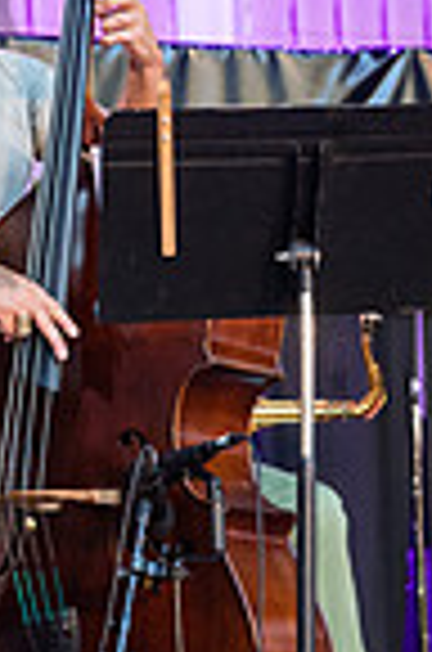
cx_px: 0
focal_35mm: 193
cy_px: 247
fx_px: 3490
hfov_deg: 7.1
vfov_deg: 10.7
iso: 3200
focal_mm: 62
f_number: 4
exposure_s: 1/400
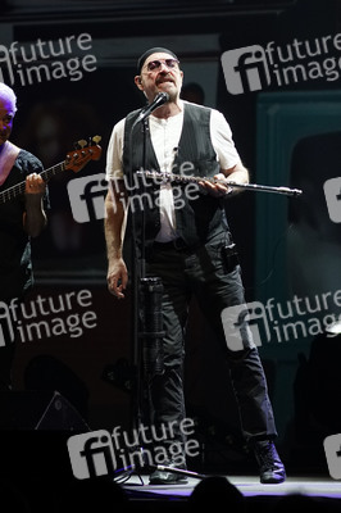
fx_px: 2846
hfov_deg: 6.9
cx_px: 170
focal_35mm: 200
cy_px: 256
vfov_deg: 10.3
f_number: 5.6
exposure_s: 1/400
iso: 1600
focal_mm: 200
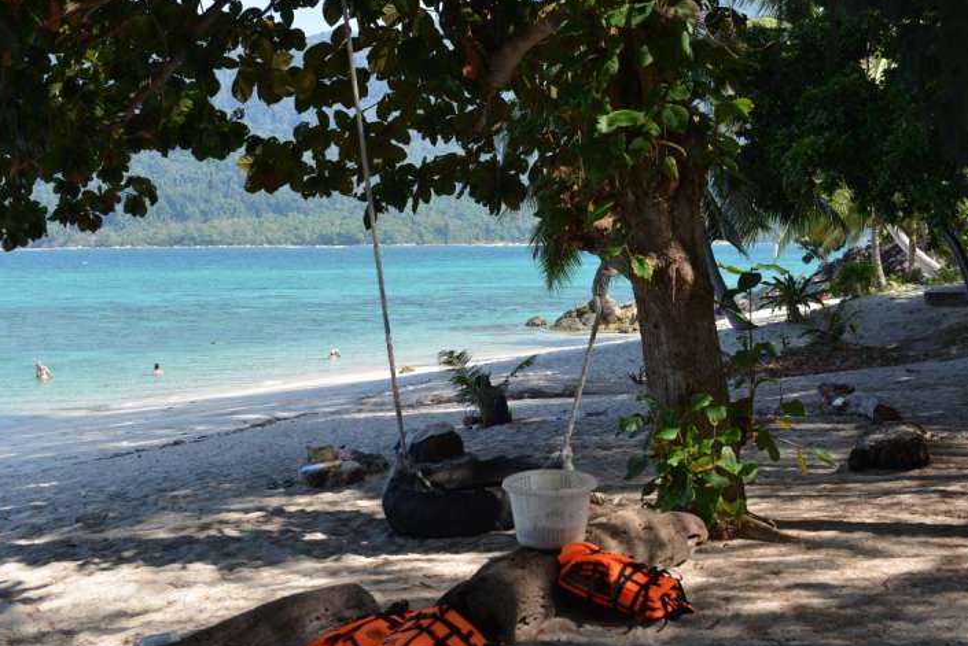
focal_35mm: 59
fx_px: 1587
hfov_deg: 33.9
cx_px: 472
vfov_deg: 23.0
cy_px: 294
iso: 100
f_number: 5
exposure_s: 1/100
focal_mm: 52
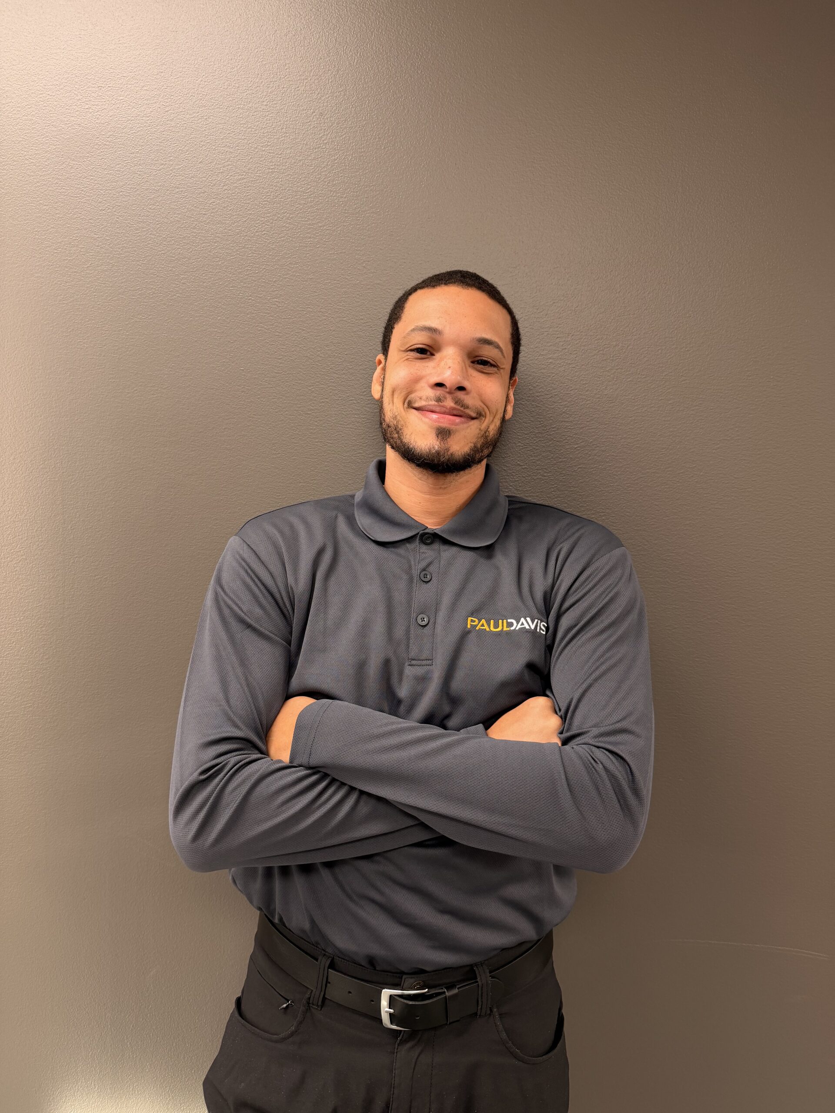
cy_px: 556
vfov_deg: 71.6
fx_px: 772
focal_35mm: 24
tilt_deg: -2.4
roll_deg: -0.4
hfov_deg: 56.8
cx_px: 418
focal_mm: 6.76
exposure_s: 1/60
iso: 125
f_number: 1.78
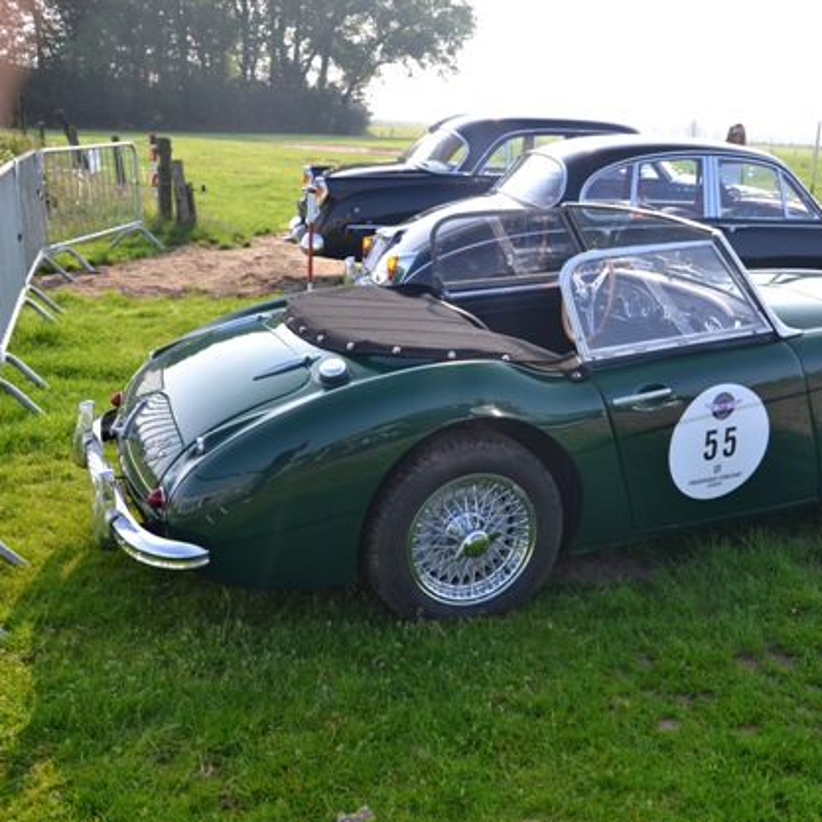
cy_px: 416
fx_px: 940
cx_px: 564
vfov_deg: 47.2
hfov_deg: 46.3
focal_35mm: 35
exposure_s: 1/125
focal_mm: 18
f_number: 5.6
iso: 140
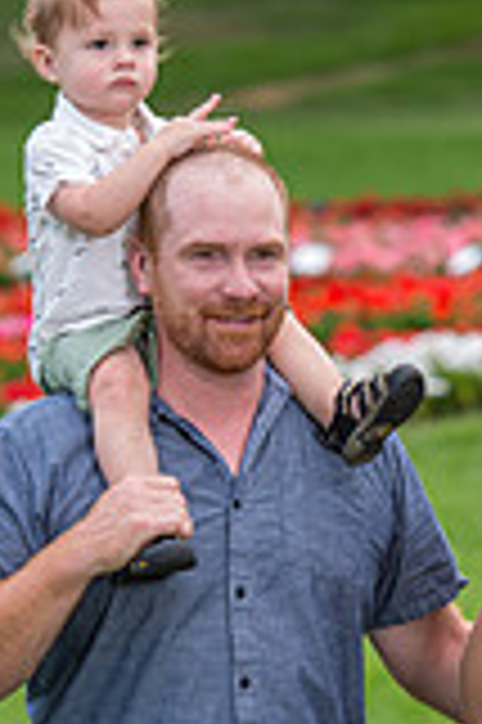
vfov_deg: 4.8
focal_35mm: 433
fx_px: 8714
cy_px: 737
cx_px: 509
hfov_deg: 3.2
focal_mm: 155
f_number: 4.5
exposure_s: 1/250
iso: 200
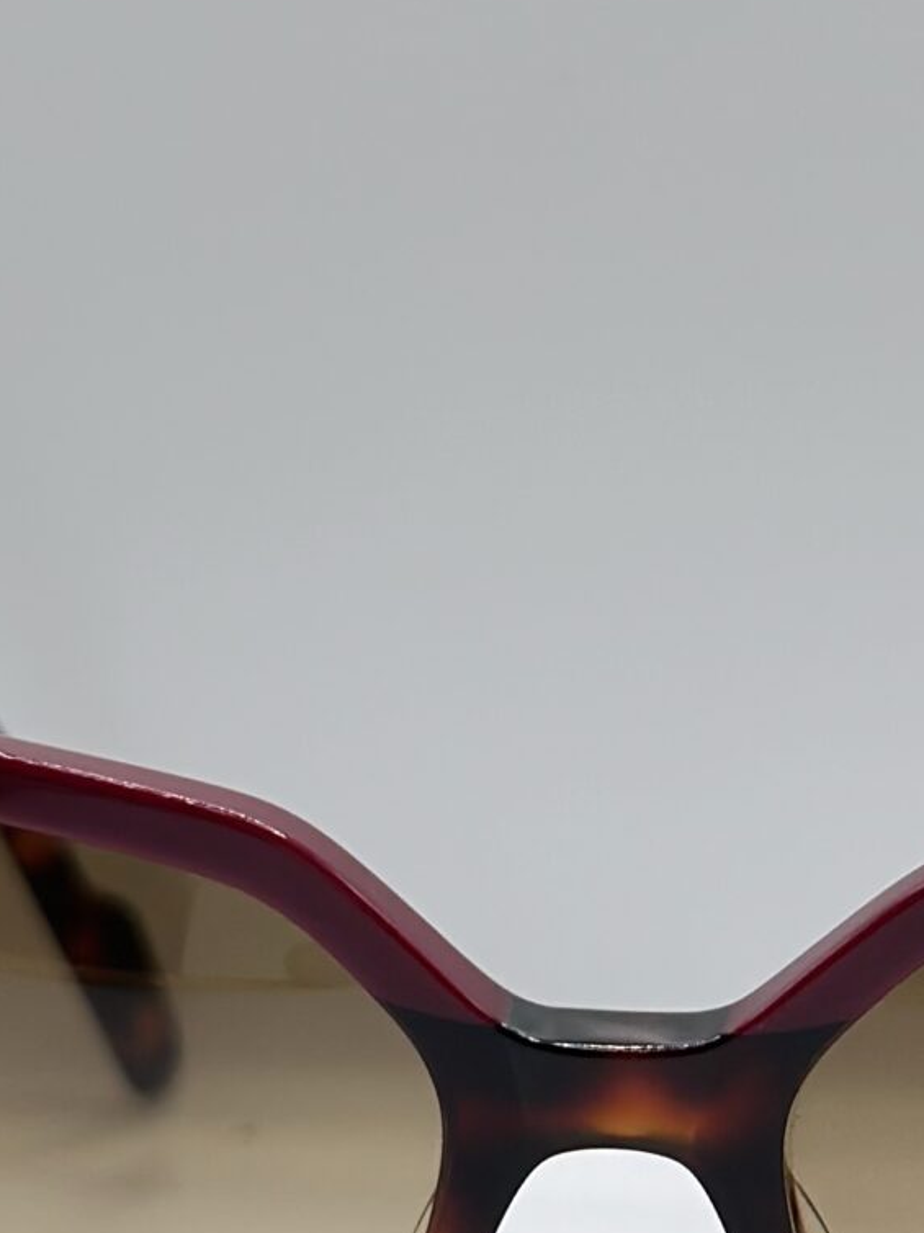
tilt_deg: -27.5
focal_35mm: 163
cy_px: 525
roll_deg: -0.9
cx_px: 754
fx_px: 5805
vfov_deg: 12.1
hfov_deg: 9.1
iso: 80
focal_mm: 6.86
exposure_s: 1/442
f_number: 1.78
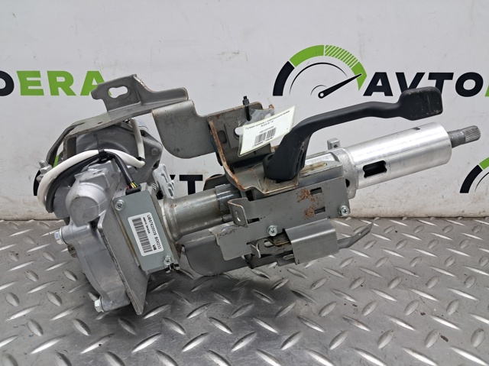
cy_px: 183
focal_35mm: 27
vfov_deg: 51.3
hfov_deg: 65.4
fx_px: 381
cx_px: 244
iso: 125
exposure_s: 1/50
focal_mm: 4
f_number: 1.8
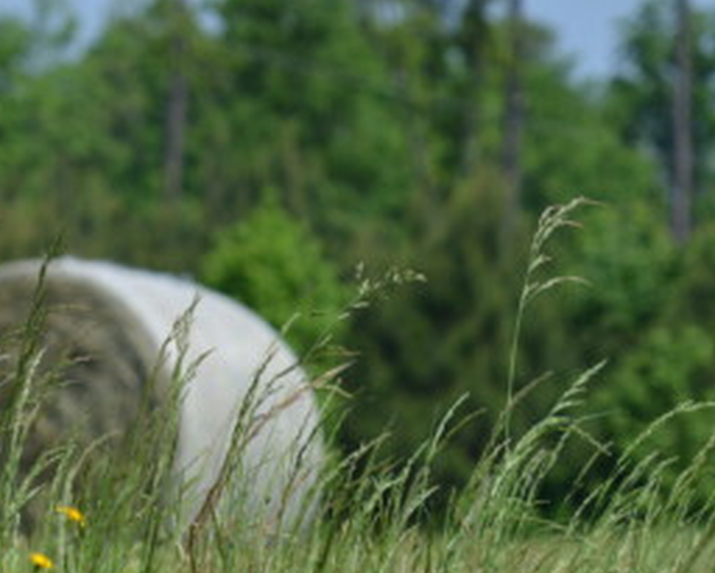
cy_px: 405
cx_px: 278
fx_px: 10521
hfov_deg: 3.9
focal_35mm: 497
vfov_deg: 3.1
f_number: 8
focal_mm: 200
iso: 100
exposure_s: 1/320
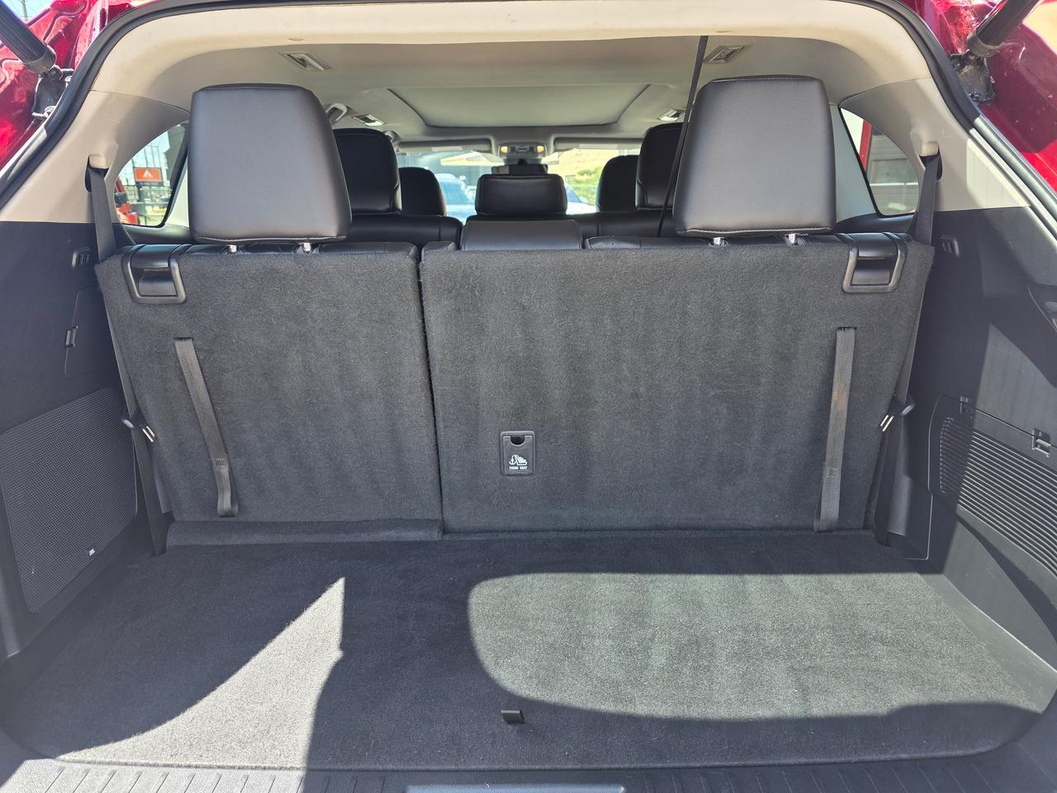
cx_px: 528
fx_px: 702
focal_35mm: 23
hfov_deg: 73.9
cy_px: 396
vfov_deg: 58.9
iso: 64
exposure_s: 1/180
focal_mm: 6.3
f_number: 1.7
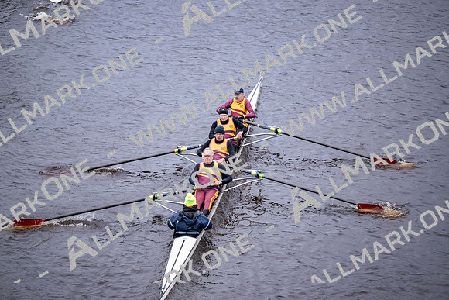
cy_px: 150
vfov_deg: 6.9
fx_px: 2495
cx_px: 224
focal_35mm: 200
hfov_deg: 10.3
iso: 2800
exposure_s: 1/2000
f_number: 2.8
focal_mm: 200
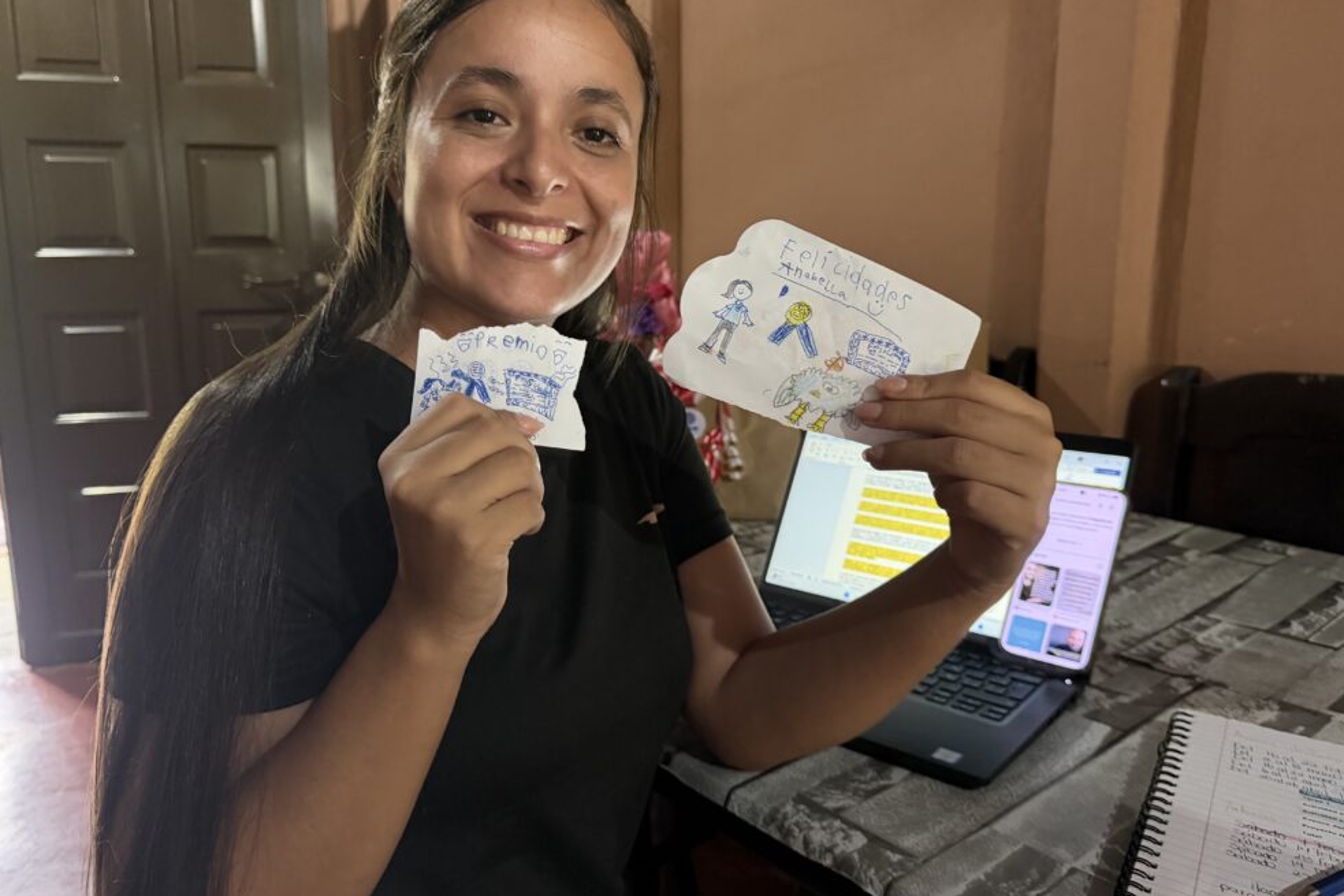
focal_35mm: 26
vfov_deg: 49.5
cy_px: 432
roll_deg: +0.4
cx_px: 658
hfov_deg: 69.4
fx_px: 970
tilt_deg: -10.3
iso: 800
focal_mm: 6.76
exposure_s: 1/30
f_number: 1.78
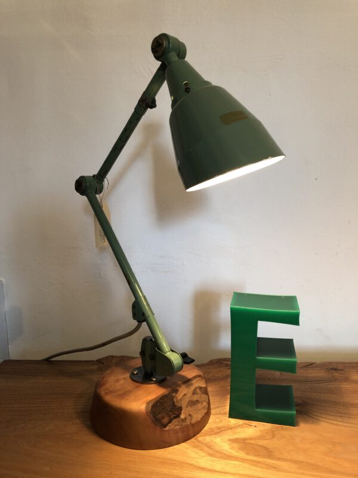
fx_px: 386
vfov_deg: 63.4
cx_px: 179
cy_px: 239
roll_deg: +0.2
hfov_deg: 49.7
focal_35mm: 28
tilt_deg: -7.2
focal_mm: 4
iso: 40
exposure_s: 1/17
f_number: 1.8
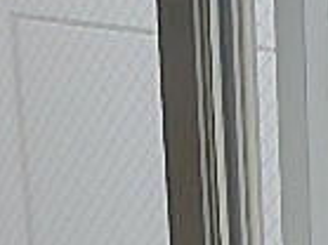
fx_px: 918
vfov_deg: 14.5
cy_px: 327
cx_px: 656
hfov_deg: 15.9
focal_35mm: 97
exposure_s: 1/200
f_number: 3.5
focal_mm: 3.7
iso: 125
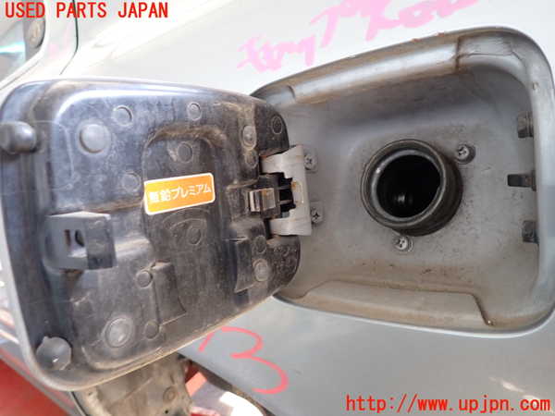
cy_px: 208
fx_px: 401
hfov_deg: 69.4
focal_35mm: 25
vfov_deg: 54.9
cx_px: 278
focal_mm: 4.5
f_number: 2
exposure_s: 1/50
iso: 200
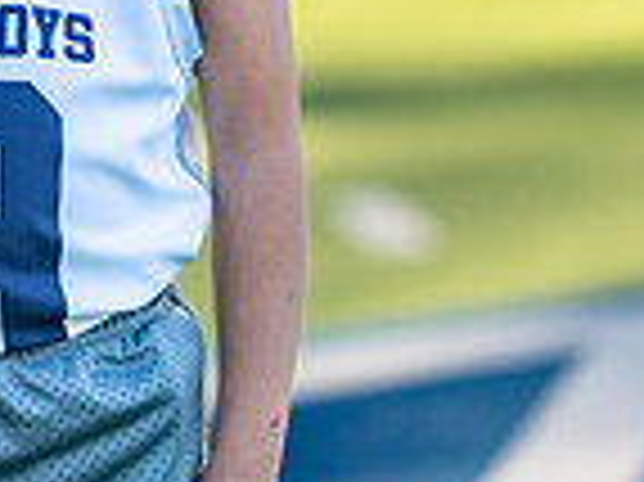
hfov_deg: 8.8
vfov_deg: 6.6
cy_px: -77
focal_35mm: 224
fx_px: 4164
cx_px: -63
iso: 100
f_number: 1.2
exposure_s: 1/2500
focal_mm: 50
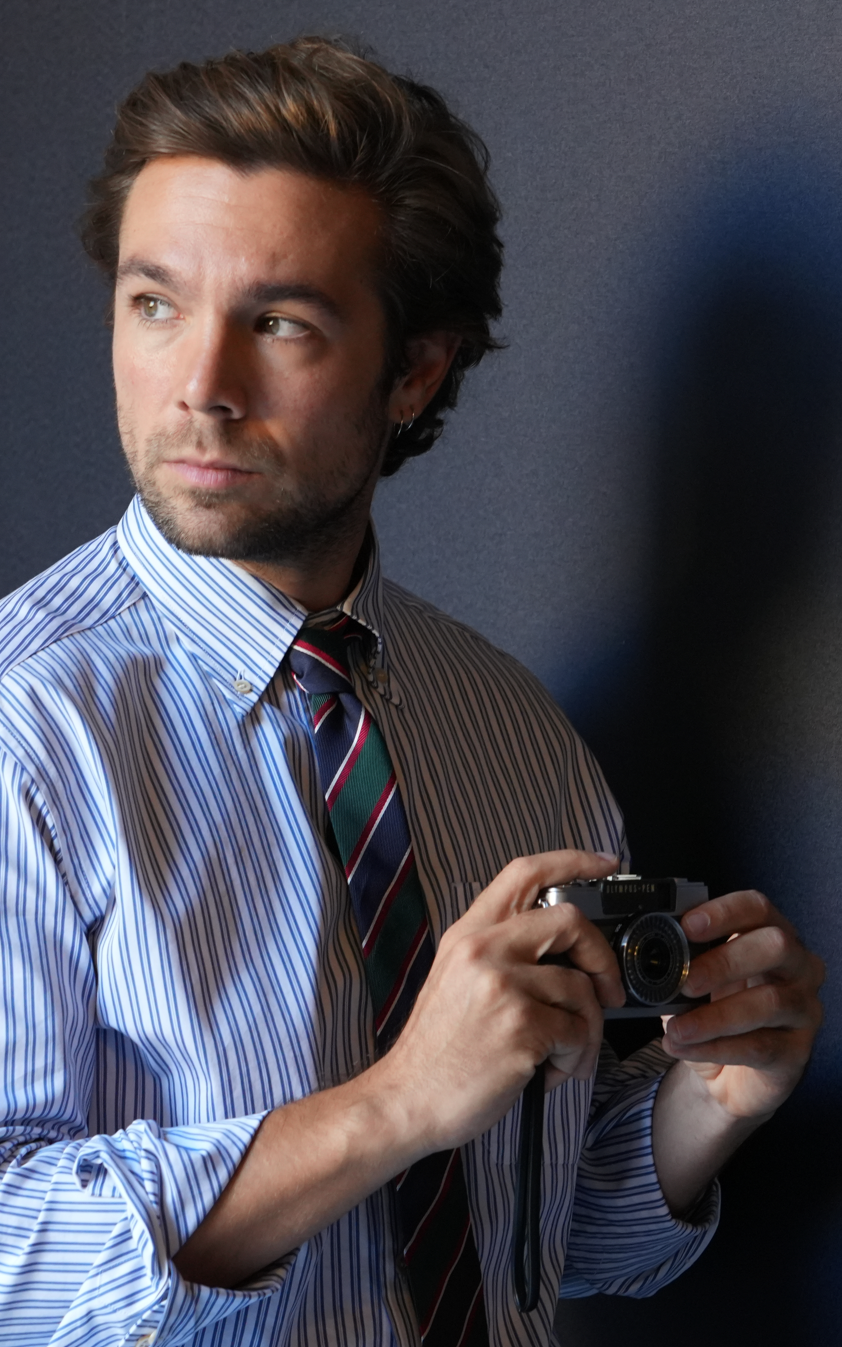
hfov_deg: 10.2
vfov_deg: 16.2
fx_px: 4736
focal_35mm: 129
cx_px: 300
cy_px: 688
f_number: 6.3
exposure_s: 1/125
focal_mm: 77
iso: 2500
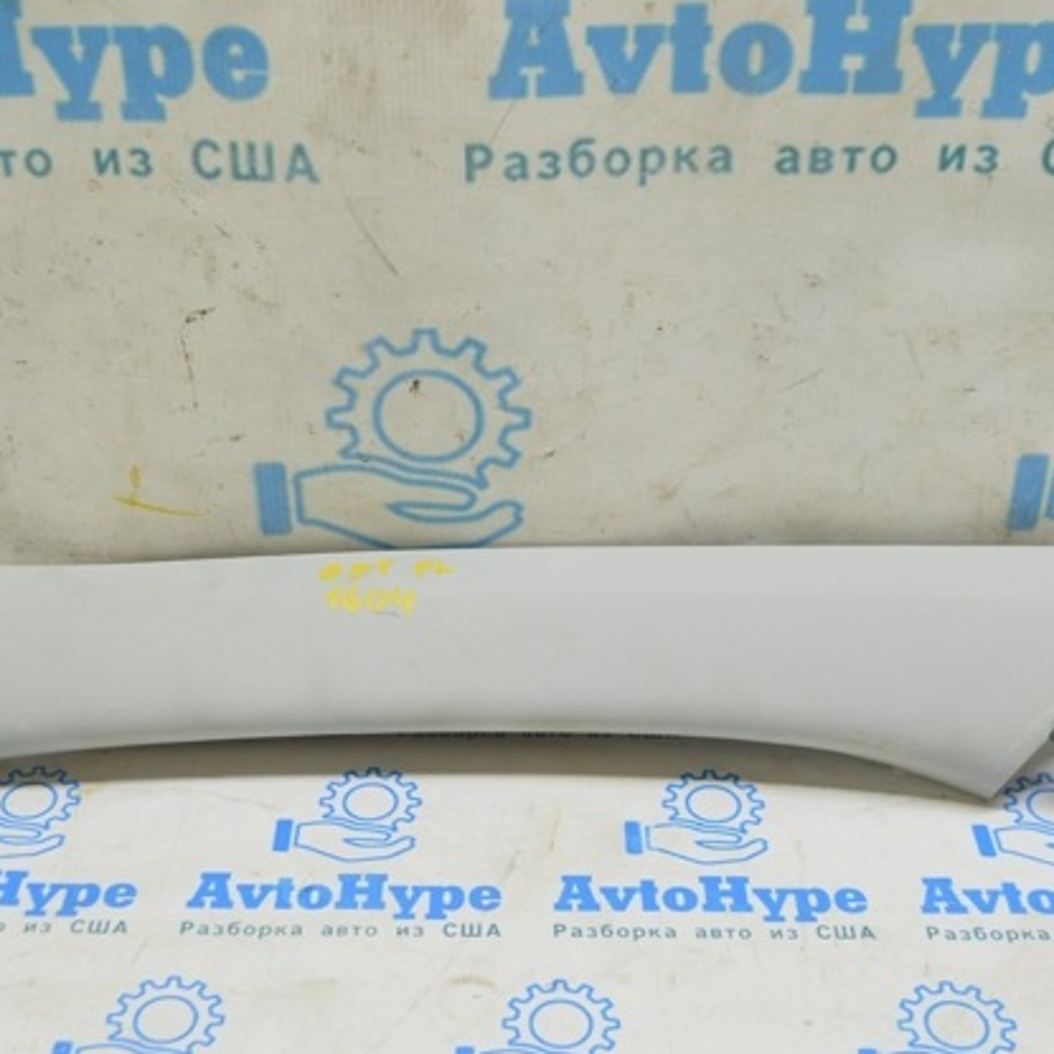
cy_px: 532
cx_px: 472
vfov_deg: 33.4
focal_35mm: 51
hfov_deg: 33.4
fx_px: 1757
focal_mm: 26
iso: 400
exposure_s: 1/20
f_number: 5.6
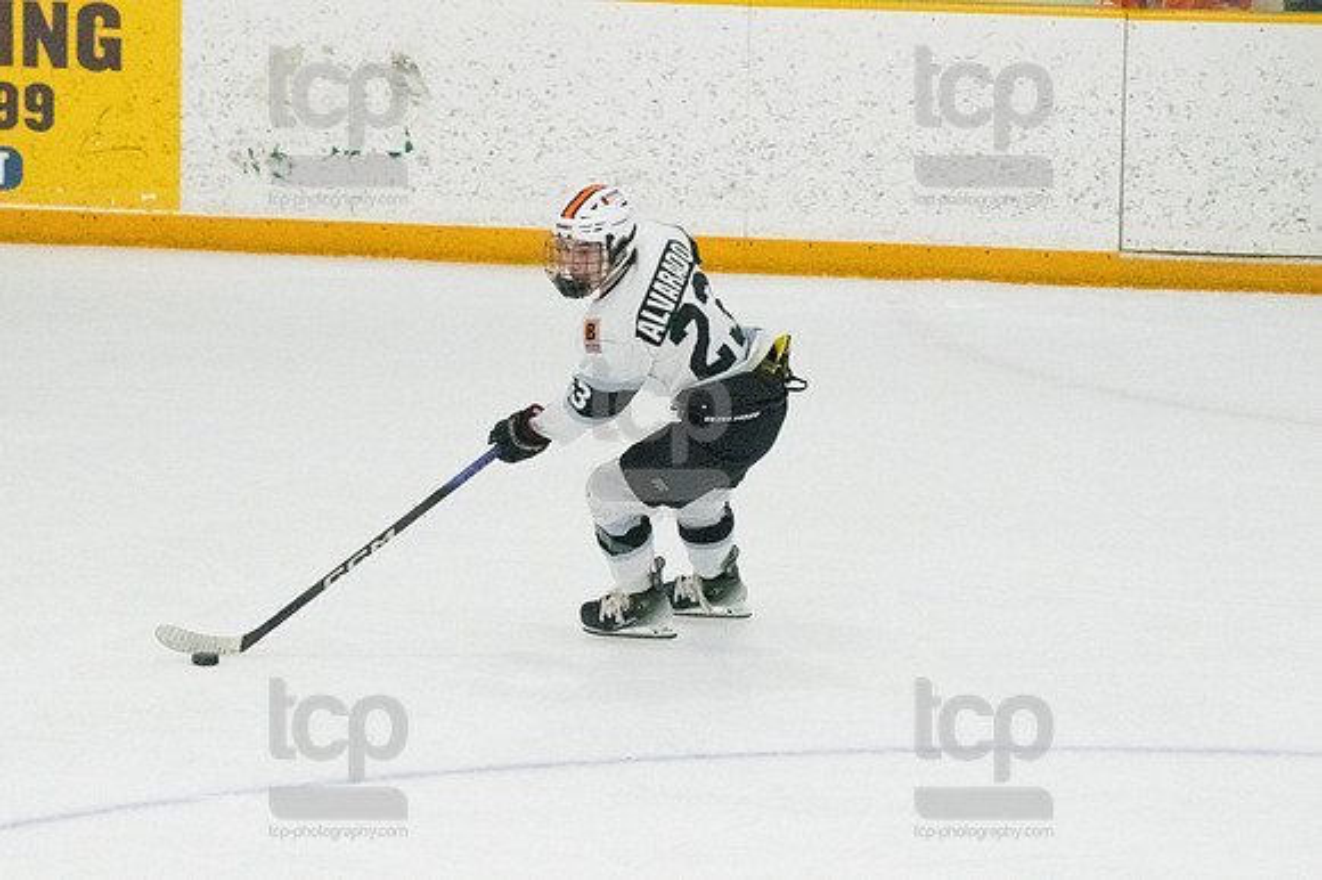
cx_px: 661
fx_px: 9615
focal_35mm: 262
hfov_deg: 7.9
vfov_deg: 5.2
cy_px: 440
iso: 8000
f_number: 5
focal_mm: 175
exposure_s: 1/1600
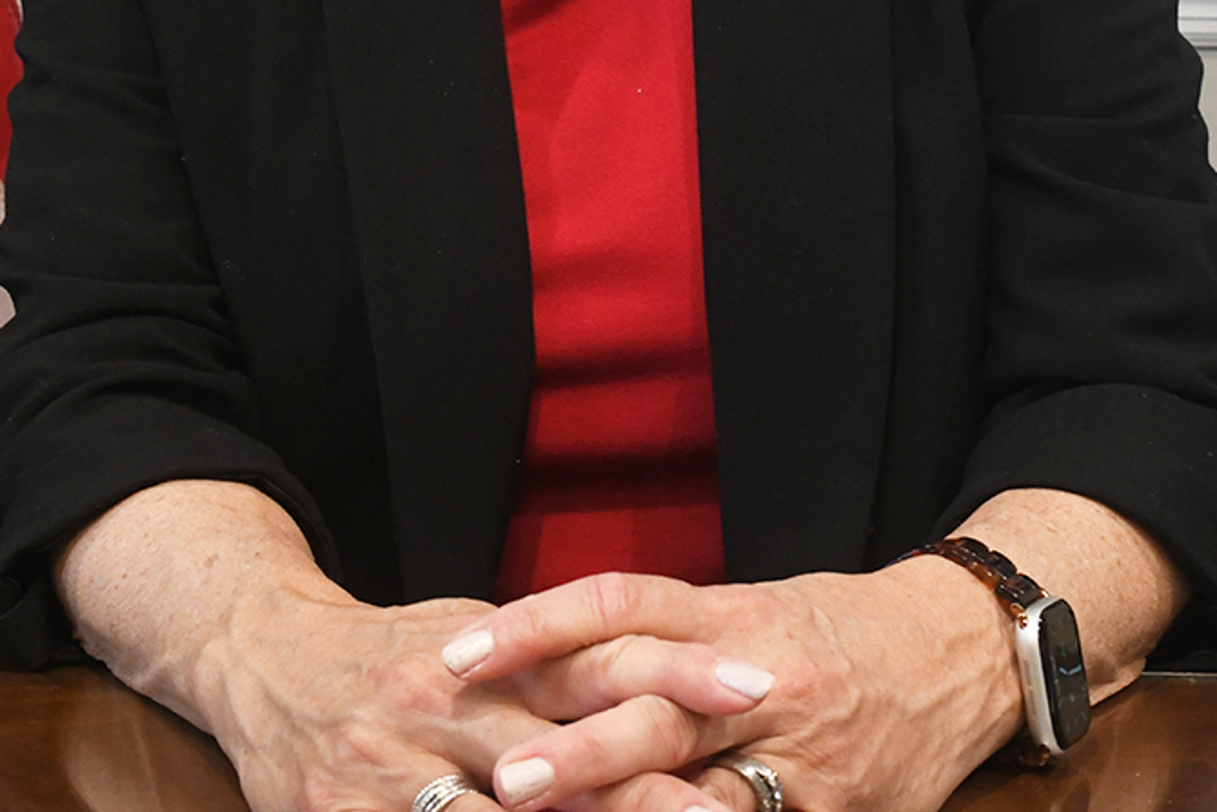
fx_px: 2908
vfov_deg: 15.5
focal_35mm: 86
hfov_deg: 23.6
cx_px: 563
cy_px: -36
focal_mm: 32
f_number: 5.6
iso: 3200
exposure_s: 1/30
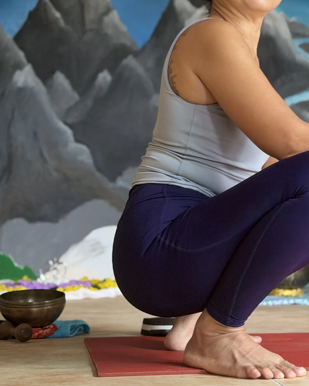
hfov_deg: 15.9
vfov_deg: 20.1
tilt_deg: +5.2
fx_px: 1086
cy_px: 111
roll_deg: -0.1
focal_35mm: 95
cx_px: 291
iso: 250
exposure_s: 1/60
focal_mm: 6.76
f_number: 1.78
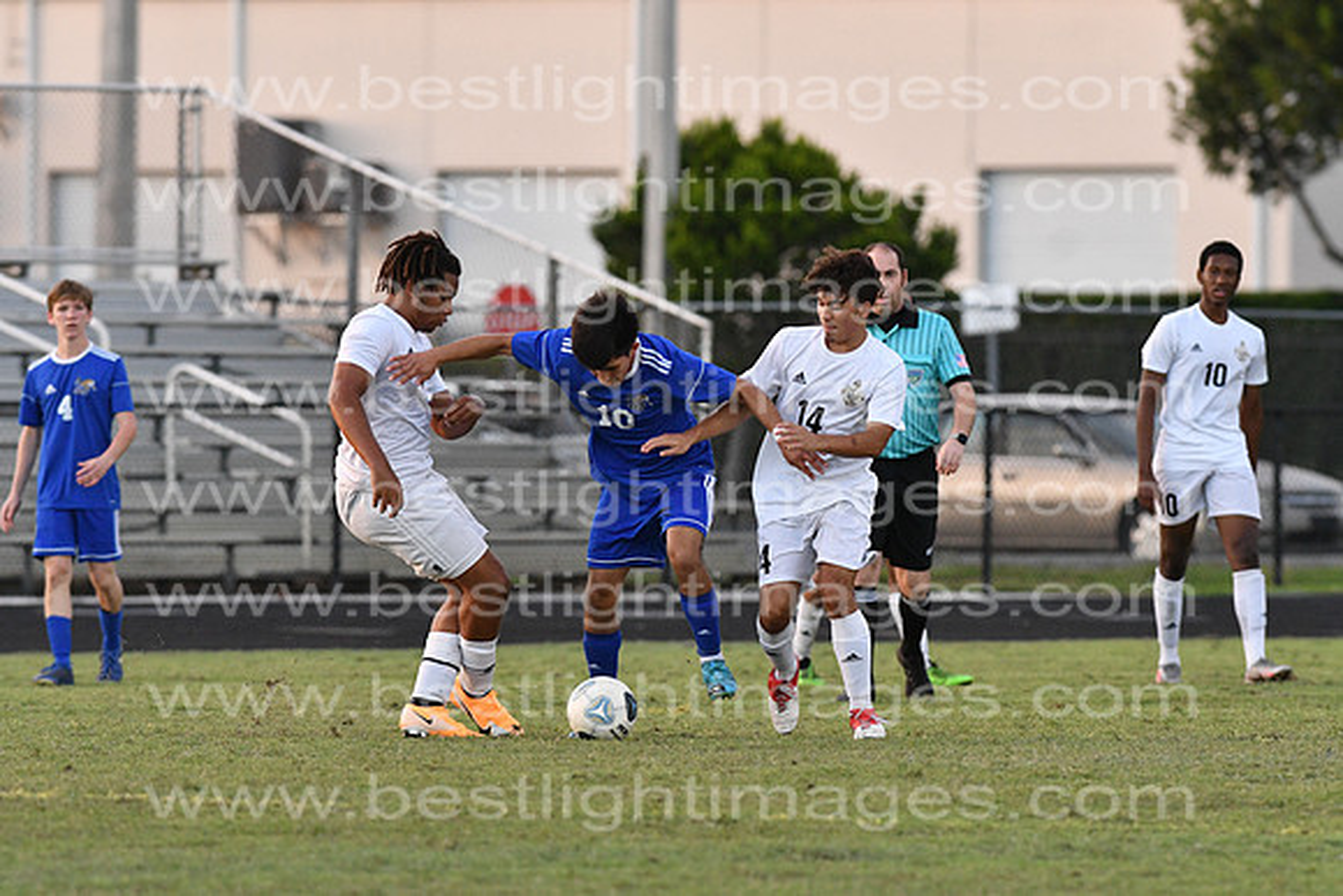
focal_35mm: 450
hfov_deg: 4.6
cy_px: 448
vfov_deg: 3.1
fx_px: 16791
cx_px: 672
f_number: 4.5
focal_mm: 300
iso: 3200
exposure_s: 1/1000
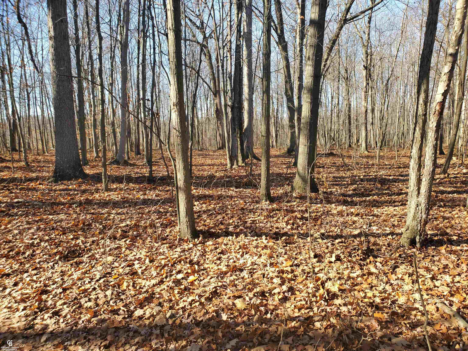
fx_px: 352
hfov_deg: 67.3
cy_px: 176
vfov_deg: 53.1
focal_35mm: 26
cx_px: 234
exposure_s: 1/349
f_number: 2.4
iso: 50
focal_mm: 4.3
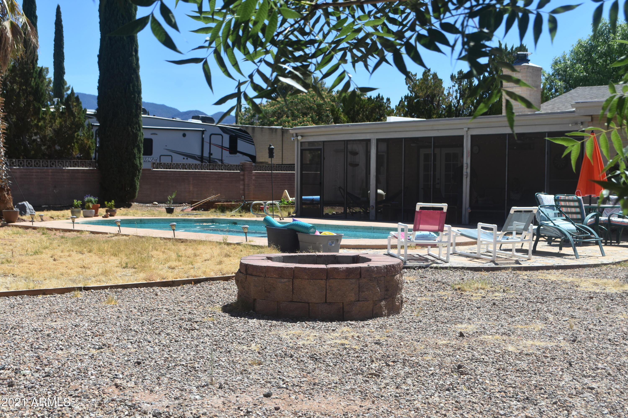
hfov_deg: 41.1
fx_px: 837
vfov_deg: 28.1
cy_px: 209
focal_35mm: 48
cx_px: 314
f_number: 8
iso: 220
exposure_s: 1/500
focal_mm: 32
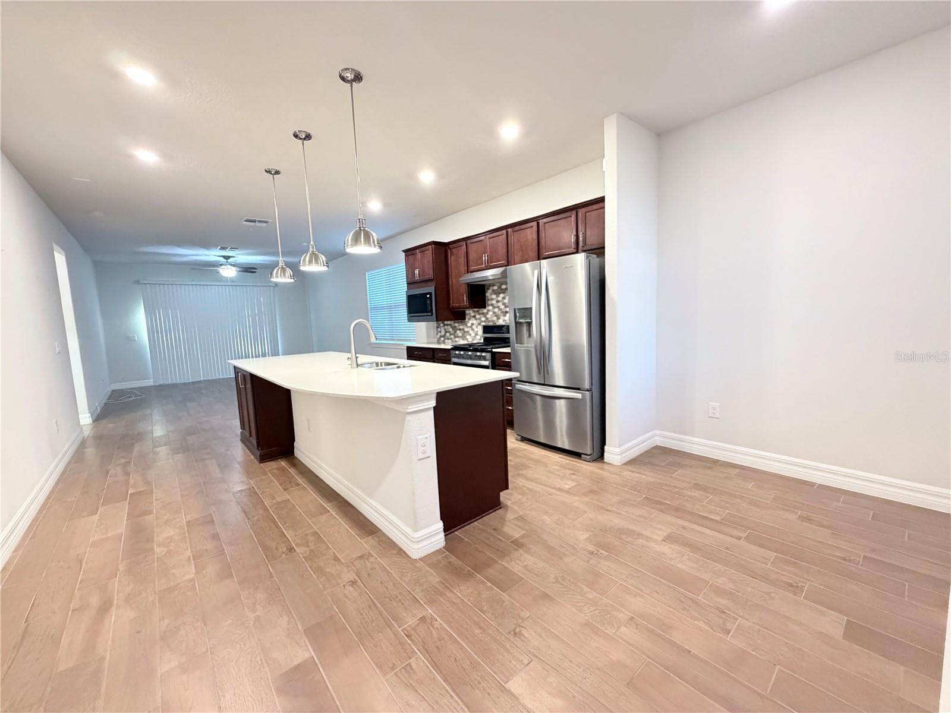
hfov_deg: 102.1
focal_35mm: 14
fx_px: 385
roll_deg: +2.5
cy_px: 356
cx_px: 476
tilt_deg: -6.2
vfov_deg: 85.7
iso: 640
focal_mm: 2.22
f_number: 2.2
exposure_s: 1/60
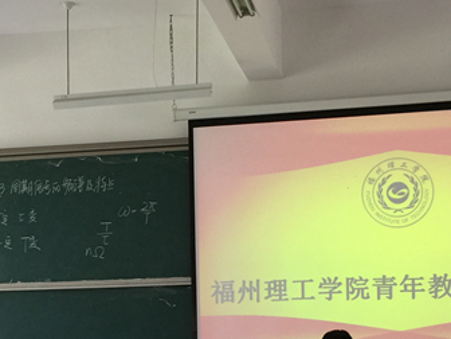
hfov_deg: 28.2
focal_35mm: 69
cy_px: 305
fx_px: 899
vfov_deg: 20.9
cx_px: 221
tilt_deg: +1.5
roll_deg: -0.3
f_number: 2.2
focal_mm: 4.15
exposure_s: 1/17
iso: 64
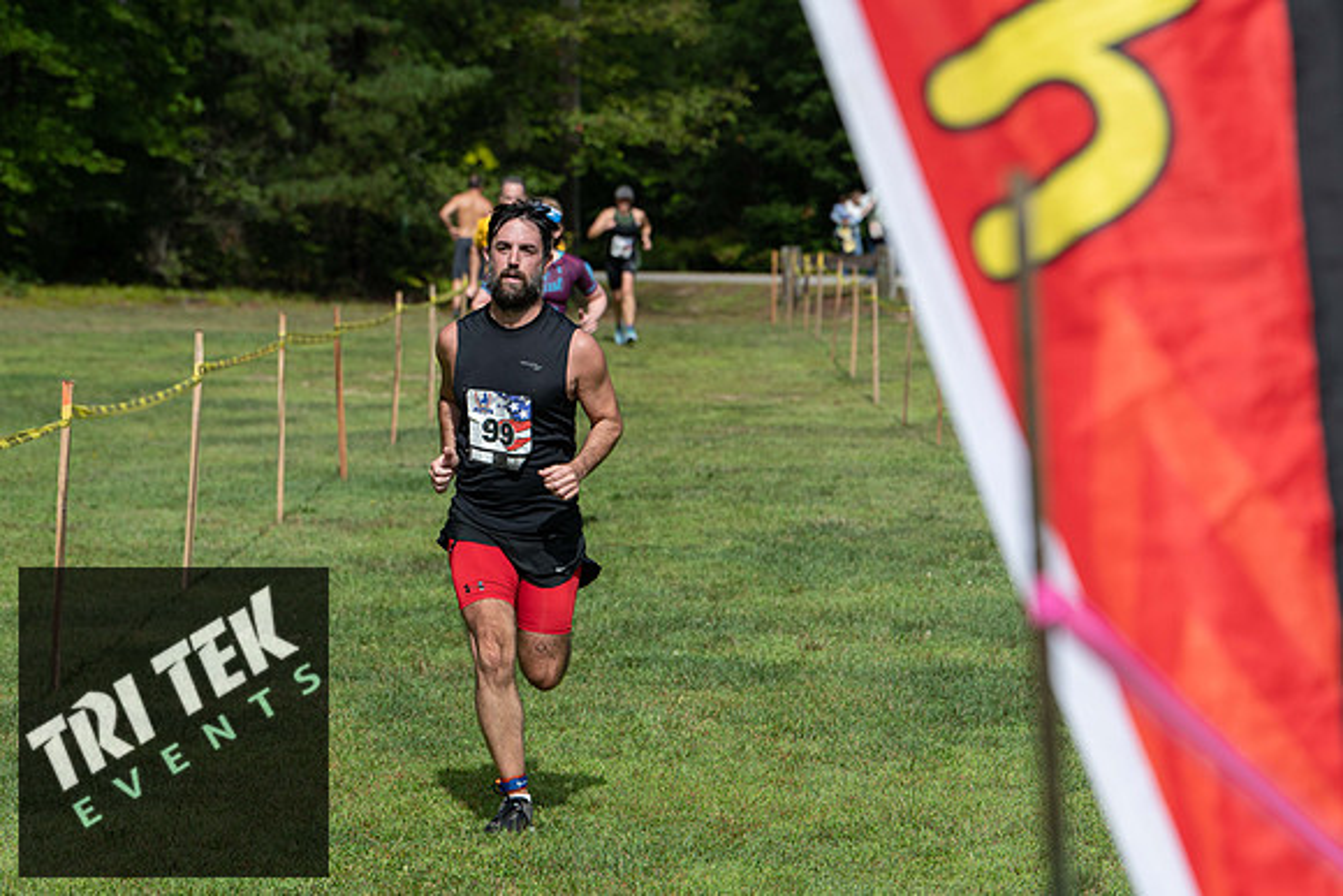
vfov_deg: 9.2
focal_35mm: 150
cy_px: 448
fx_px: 5597
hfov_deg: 13.7
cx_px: 672
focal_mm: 150
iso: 200
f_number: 6.3
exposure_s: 1/1250
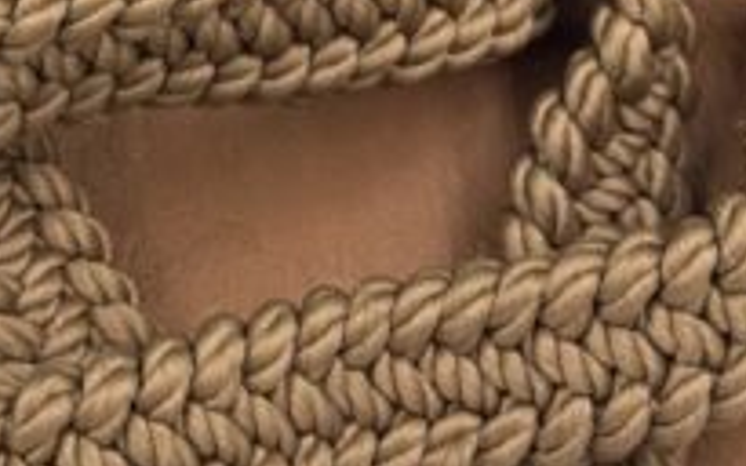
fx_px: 4045
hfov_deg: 10.4
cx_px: -4
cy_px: -167
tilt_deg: -58.9
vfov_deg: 6.5
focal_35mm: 199
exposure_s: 1/432
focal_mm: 6.76
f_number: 1.78
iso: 100
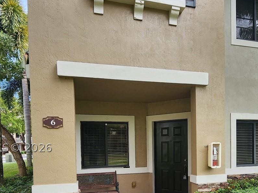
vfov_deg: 50.6
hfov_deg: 66.8
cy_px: 148
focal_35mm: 26
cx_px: 151
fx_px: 194
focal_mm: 2.2
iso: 50
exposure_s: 1/529
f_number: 2.2
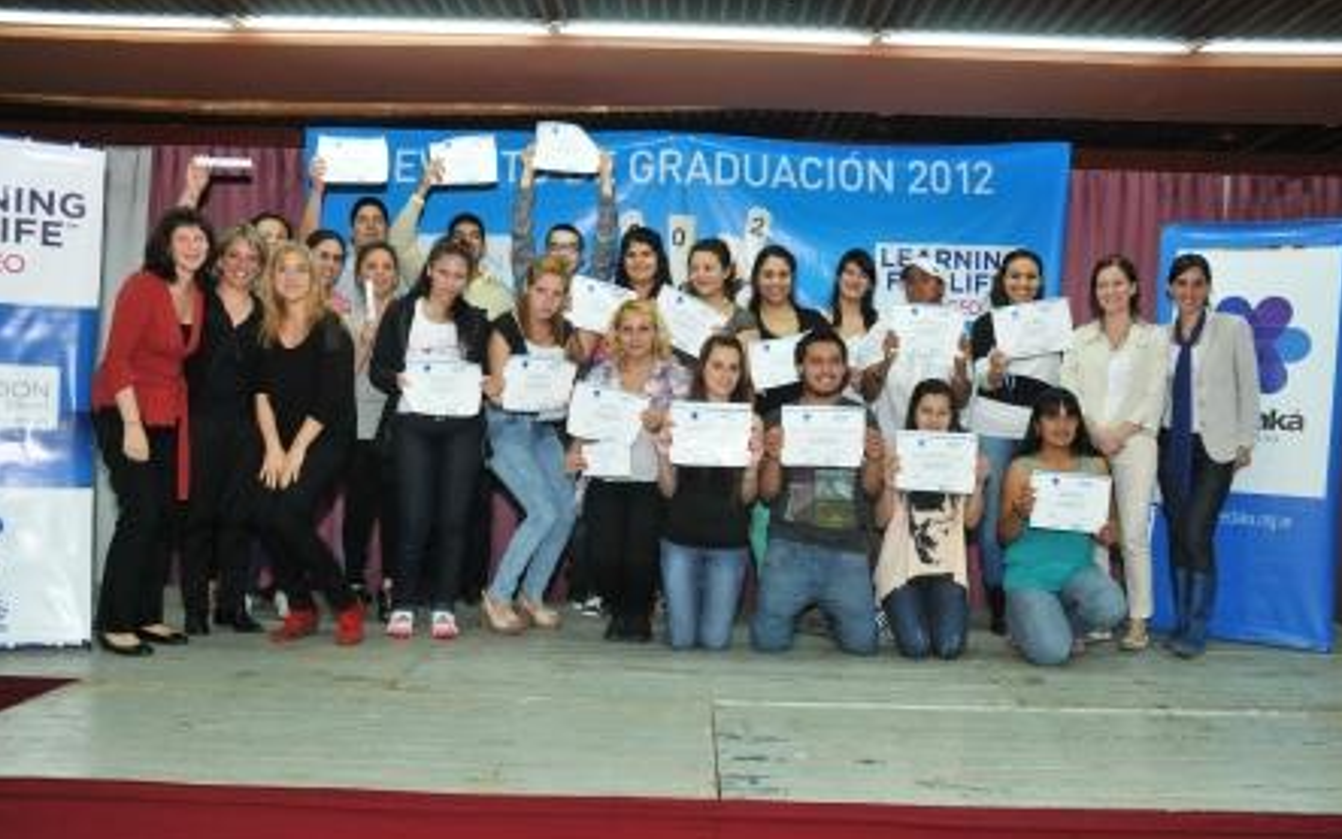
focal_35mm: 34
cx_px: 673
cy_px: 436
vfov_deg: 37.3
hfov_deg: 56.7
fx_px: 1244
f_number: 5.6
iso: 1000
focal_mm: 22
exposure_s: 1/60
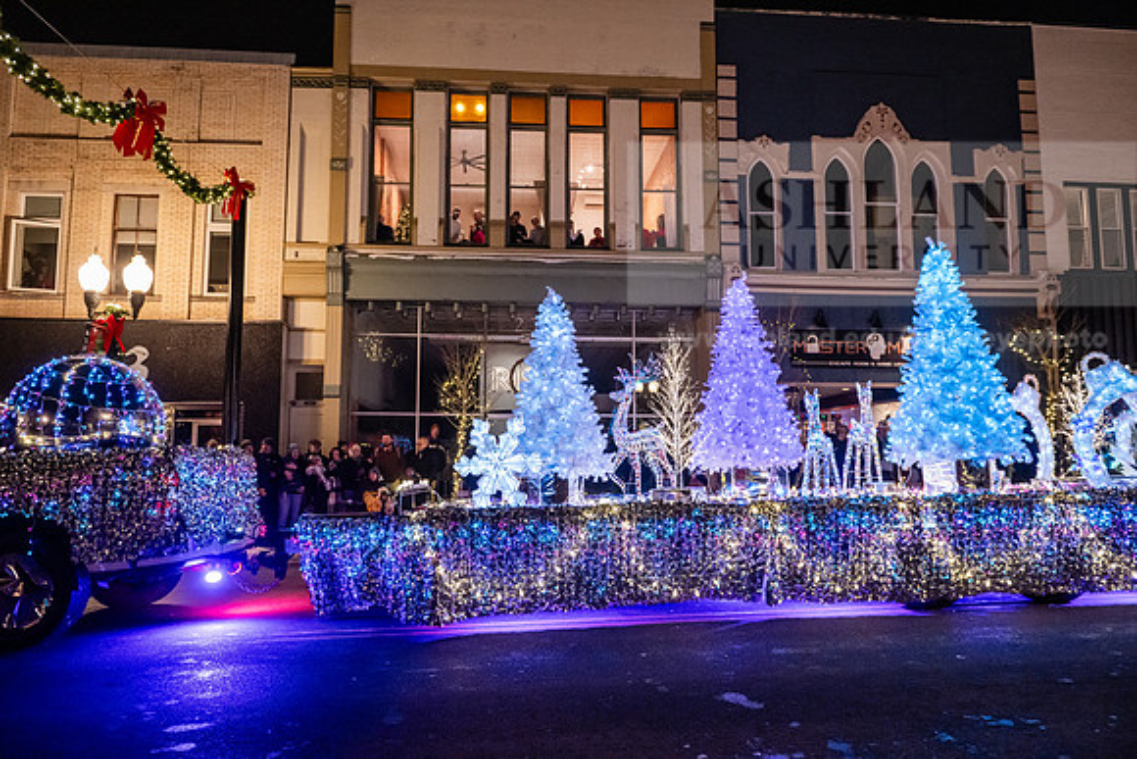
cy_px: 380
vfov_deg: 53.2
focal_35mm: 24
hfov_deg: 73.7
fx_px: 758
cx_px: 568
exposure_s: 1/250
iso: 5000
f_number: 3.5
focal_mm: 24
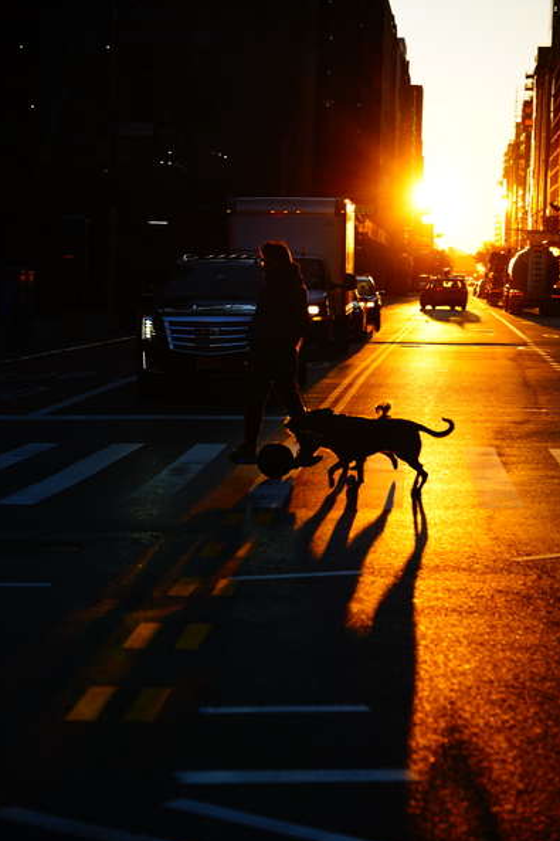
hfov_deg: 15.9
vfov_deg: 23.7
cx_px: 278
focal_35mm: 86
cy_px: 423
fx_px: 2008
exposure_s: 1/250
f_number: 4
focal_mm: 85
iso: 100
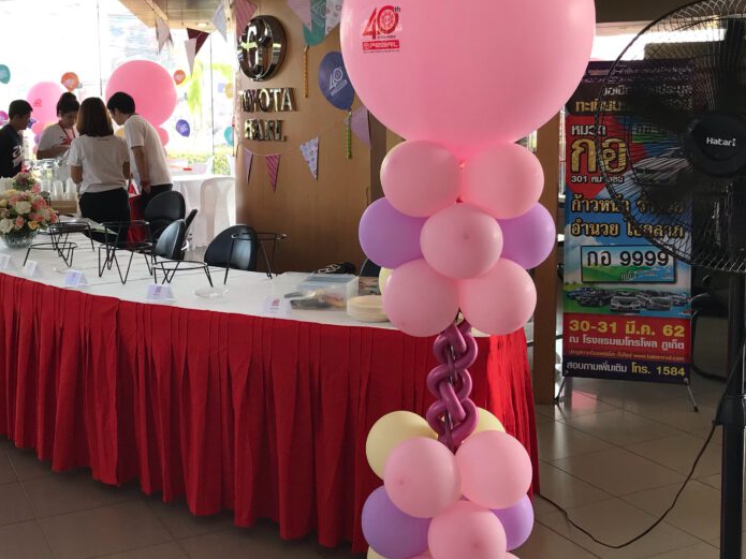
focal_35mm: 43
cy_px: 208
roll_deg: +1.0
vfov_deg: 33.4
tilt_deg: -5.7
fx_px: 927
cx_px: 288
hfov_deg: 43.6
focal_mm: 3.99
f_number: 1.8
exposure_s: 1/118
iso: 25
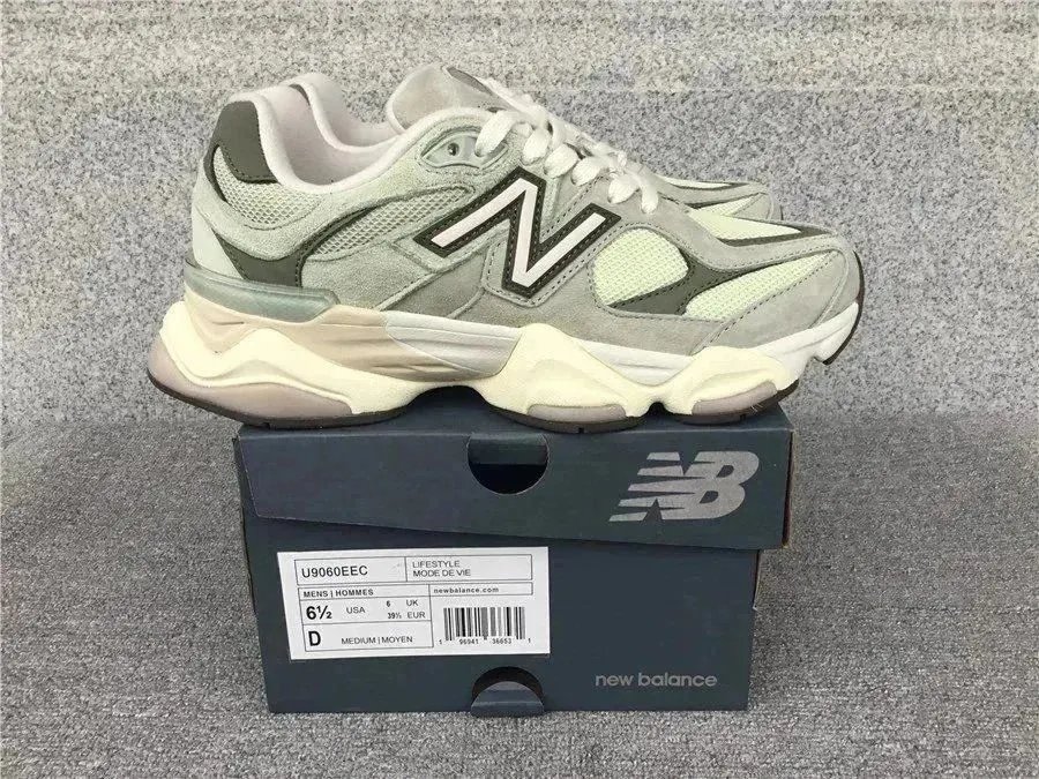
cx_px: 520
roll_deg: +0.5
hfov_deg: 58.4
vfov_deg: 45.4
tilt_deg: -21.6
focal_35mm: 31
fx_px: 930
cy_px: 390
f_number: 2.4
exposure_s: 1/100
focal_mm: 3.3
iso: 40
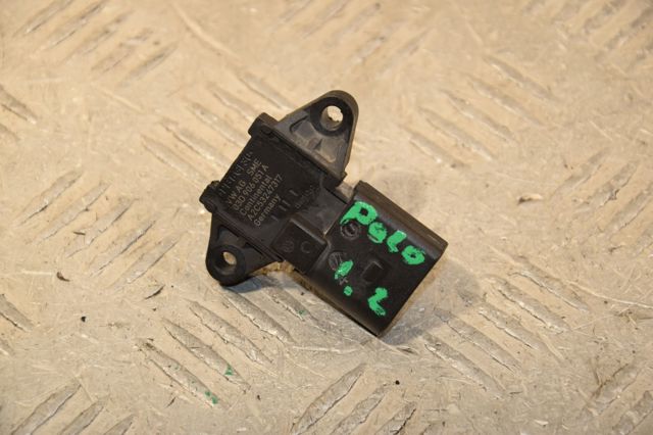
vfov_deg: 8.7
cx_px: 326
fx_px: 2855
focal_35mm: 158
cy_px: 218
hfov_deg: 13.0
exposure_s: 1/200
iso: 800
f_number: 8
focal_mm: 105
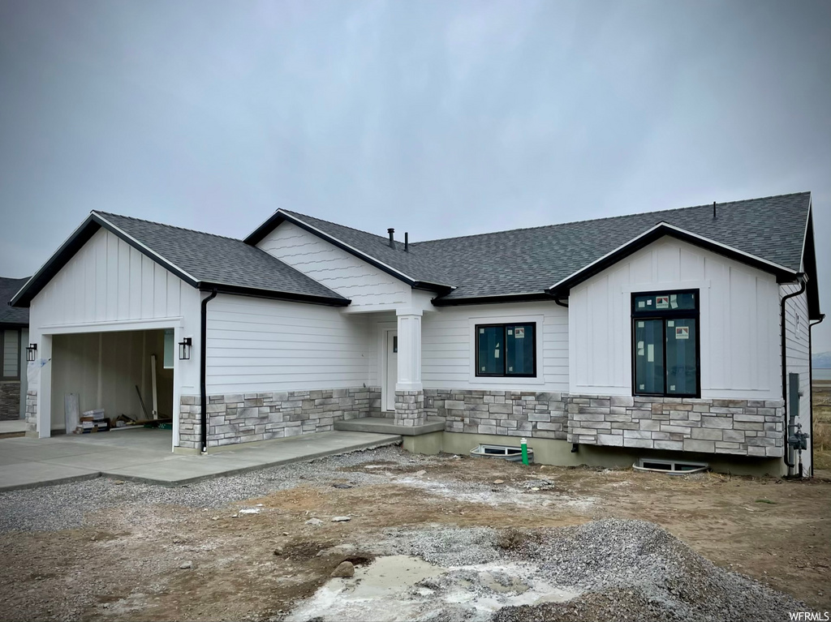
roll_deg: +0.6
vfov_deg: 53.0
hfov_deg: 67.3
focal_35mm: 26
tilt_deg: +5.8
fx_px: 624
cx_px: 416
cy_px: 311
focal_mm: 4.2
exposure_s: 1/1043
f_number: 1.6
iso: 32
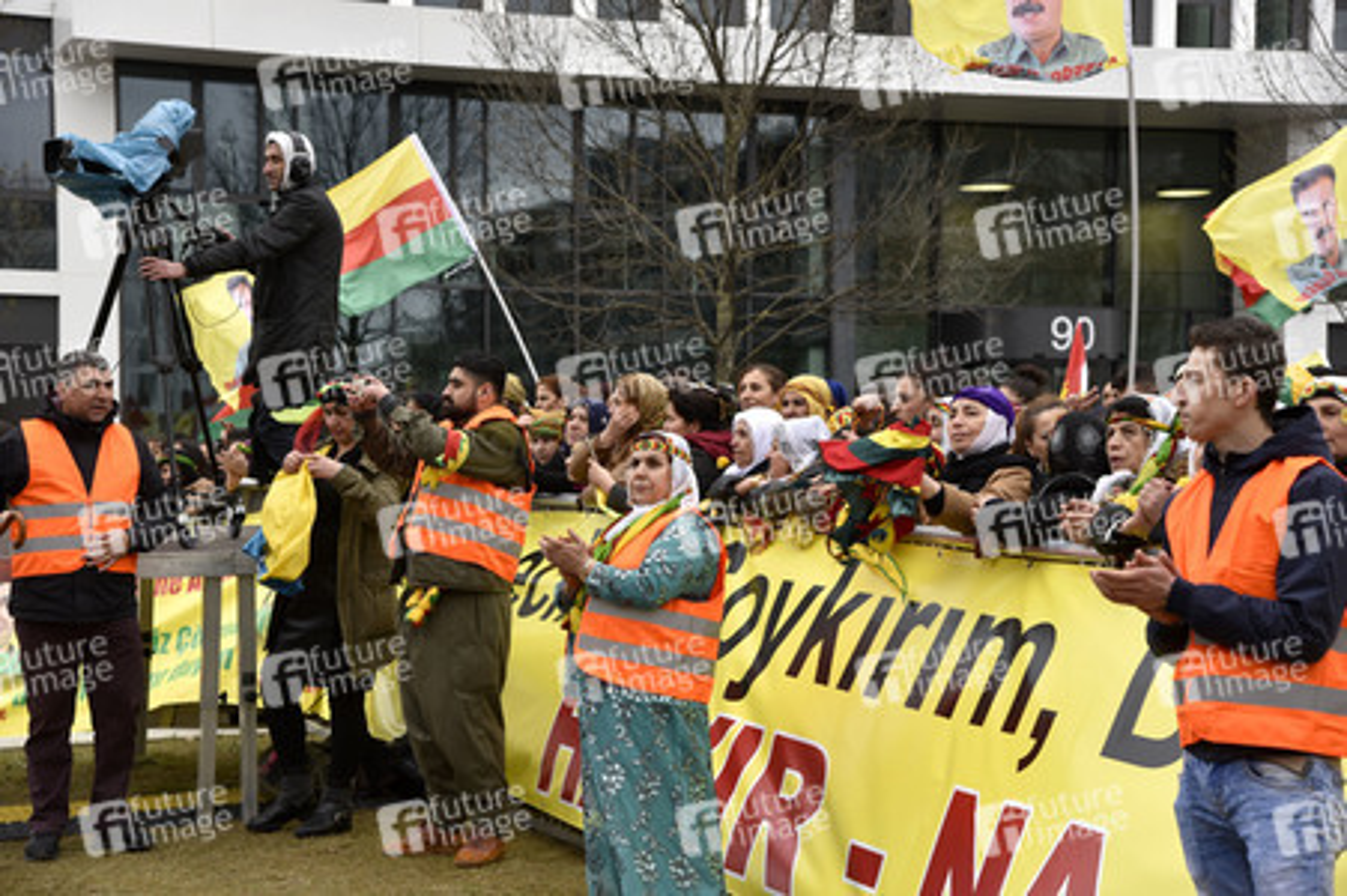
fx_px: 2804
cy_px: 448
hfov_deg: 27.0
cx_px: 674
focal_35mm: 75
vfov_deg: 18.2
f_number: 7.1
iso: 400
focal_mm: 75
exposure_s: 1/200
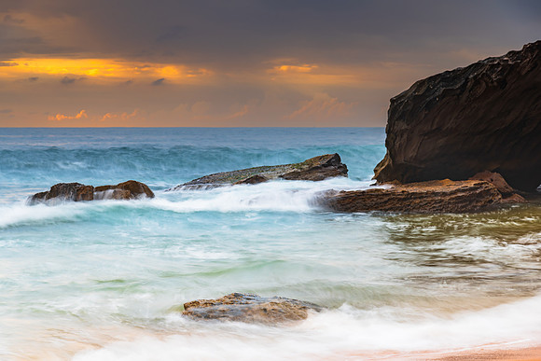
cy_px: 180
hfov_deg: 23.8
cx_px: 270
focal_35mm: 85
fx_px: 1285
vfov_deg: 16.0
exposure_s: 1/1.67
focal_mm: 85
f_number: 9
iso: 80
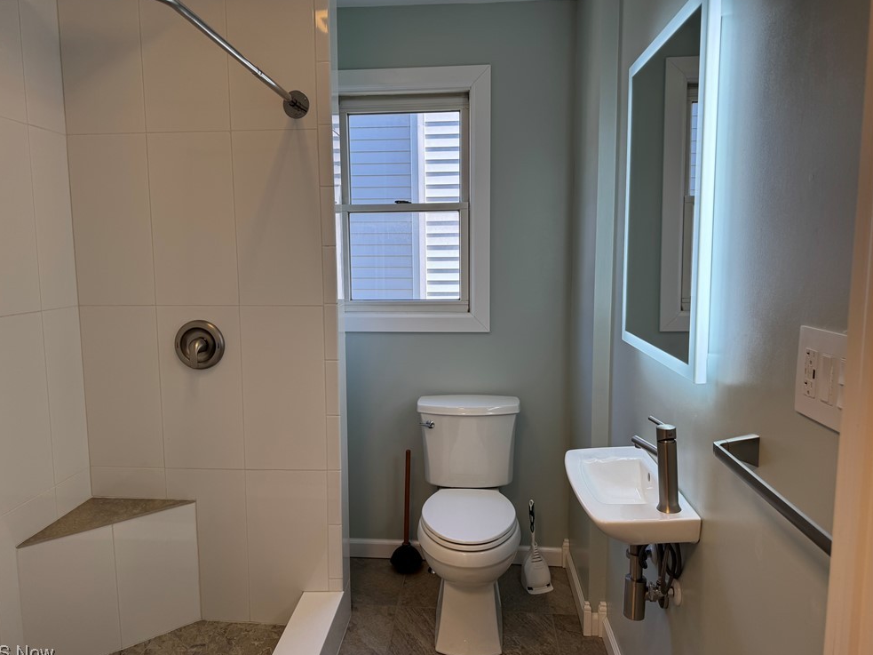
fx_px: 630
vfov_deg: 54.9
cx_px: 421
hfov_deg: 69.4
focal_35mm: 25
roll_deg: +0.1
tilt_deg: -8.0
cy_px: 331
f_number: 1.78
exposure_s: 1/190
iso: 64
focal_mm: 6.76
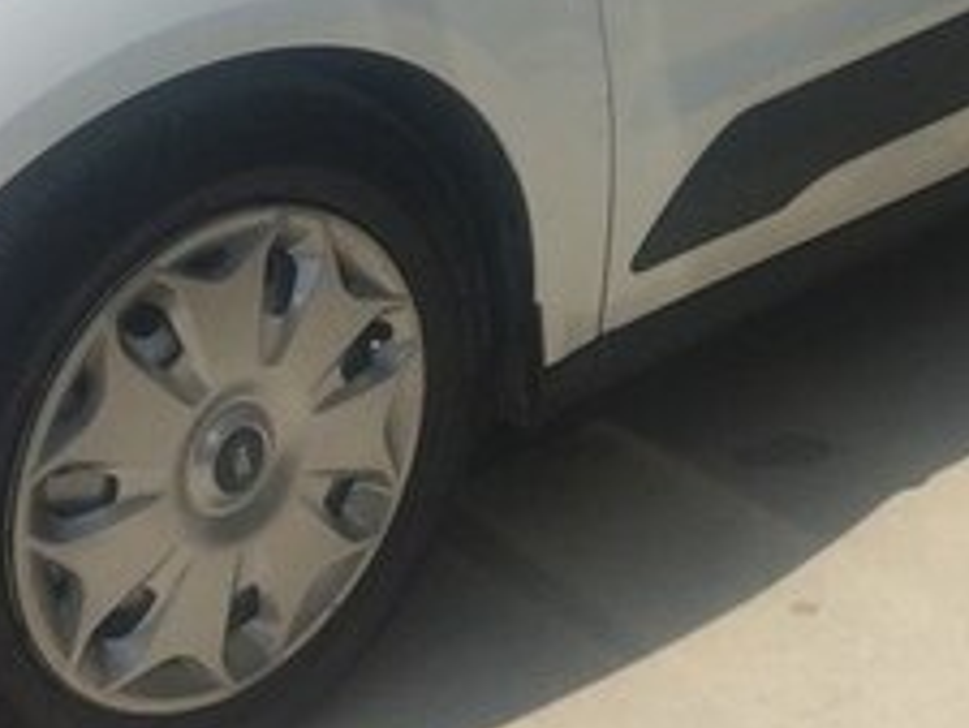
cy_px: -162
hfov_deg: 22.9
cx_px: 676
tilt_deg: -13.6
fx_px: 2381
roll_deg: -0.8
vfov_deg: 16.6
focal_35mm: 85
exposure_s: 1/4566
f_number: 2.2
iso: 32
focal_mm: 4.15
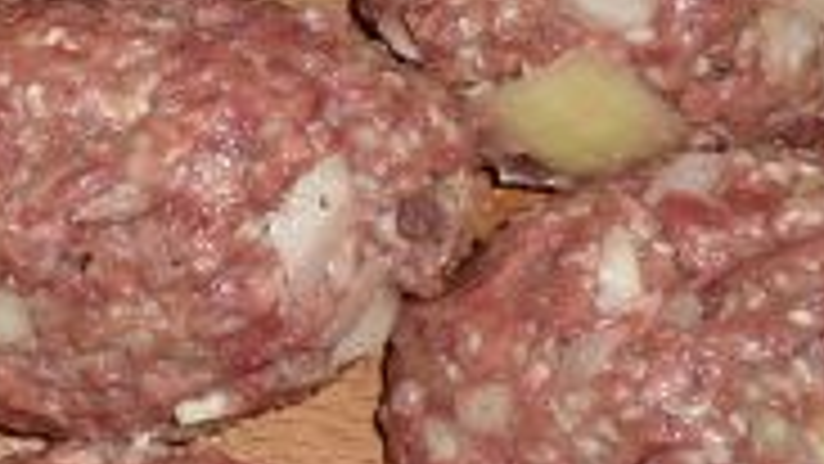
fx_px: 2600
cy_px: 243
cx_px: -203
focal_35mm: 119
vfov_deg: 10.2
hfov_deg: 17.1
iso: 100
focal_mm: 4.1
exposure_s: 1/30
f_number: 3.3
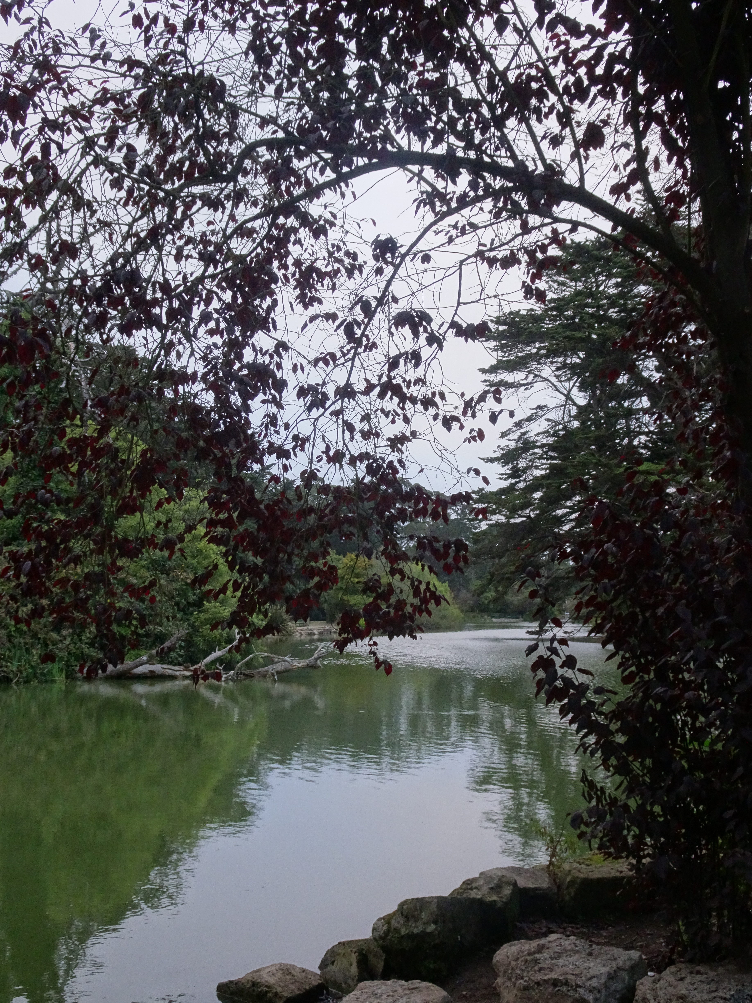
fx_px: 1159
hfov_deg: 36.0
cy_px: 502
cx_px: 376
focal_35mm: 40
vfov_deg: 46.8
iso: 160
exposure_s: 1/40
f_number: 4
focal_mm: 6.8
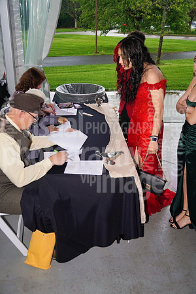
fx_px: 331
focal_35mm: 40
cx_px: 98
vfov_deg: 47.9
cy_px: 147
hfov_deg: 33.0
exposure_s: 1/250
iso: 500
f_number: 4.5
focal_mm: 27
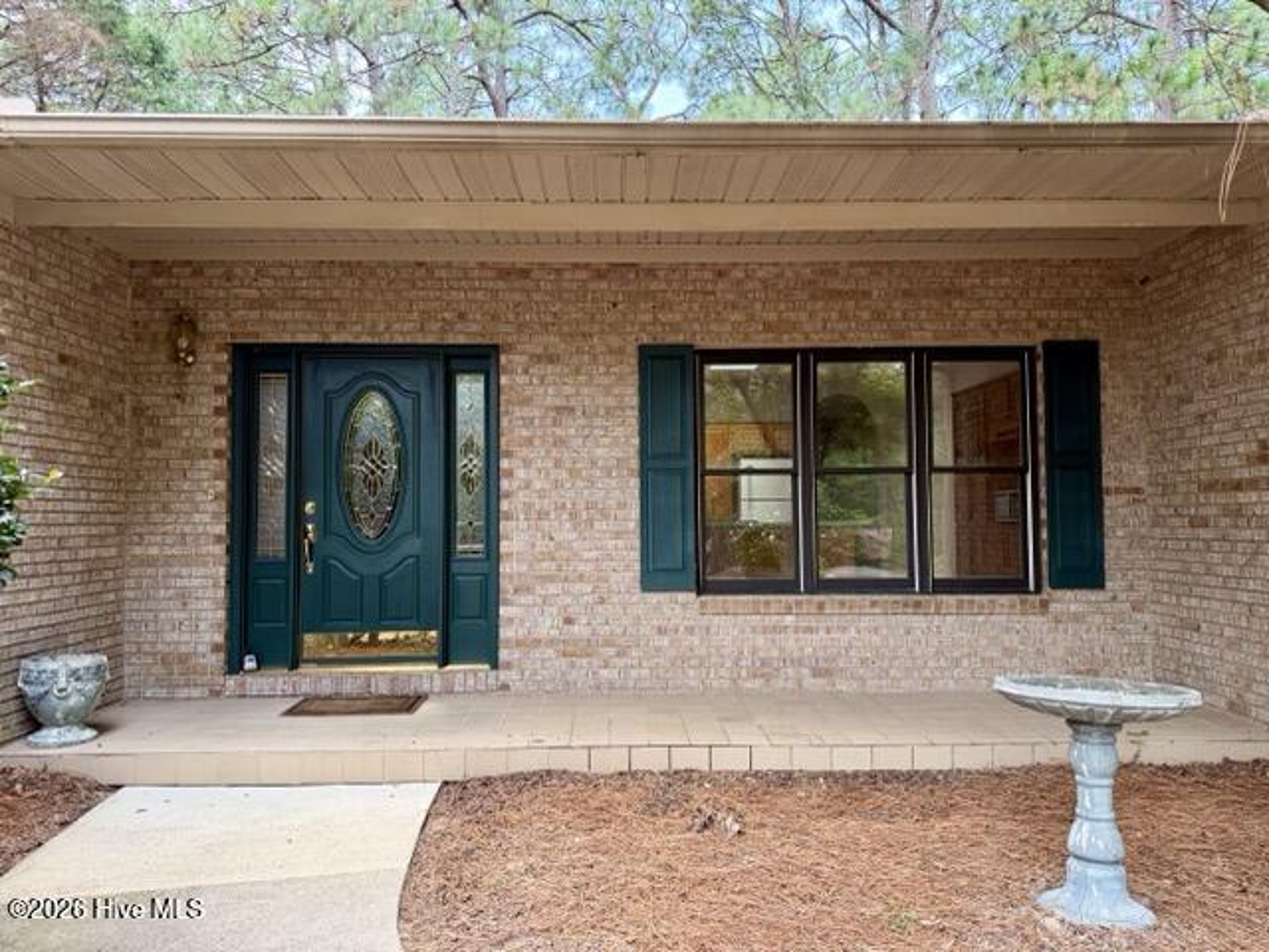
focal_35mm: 24
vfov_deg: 56.8
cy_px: 476
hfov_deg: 71.6
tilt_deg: +1.8
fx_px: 880
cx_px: 634
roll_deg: +1.5
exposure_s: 1/181
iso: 125
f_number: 1.78
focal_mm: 6.76
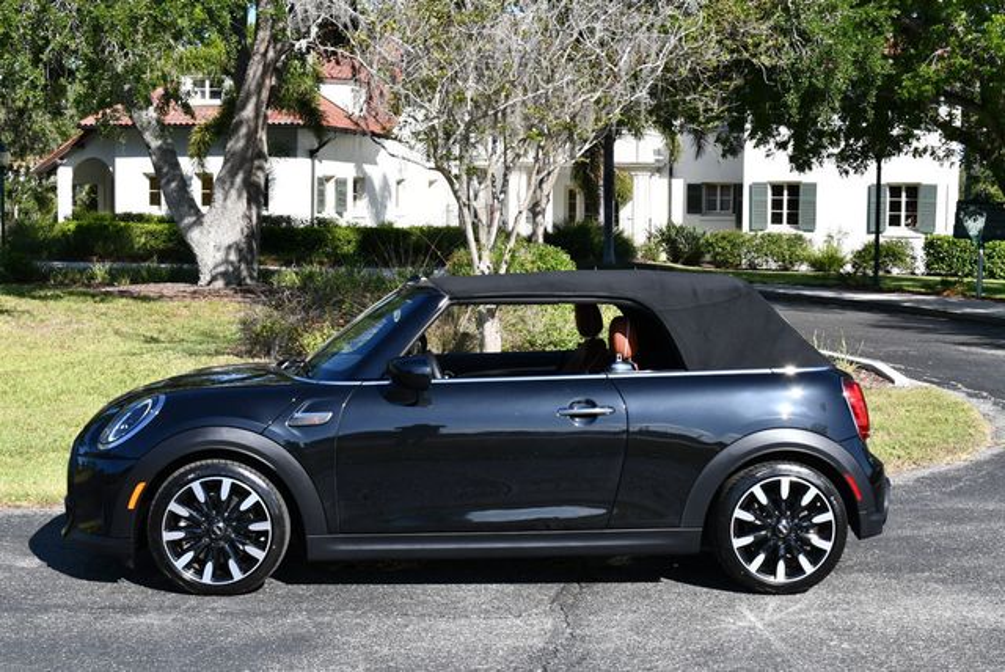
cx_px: 502
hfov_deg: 34.5
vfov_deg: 23.4
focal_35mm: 58
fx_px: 1621
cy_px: 336
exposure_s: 1/250
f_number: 8
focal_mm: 29
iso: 160
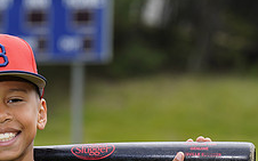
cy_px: 207
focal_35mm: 416
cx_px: 39
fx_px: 2924
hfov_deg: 5.0
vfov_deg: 3.1
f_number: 6.3
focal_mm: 159
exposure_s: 1/250
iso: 100
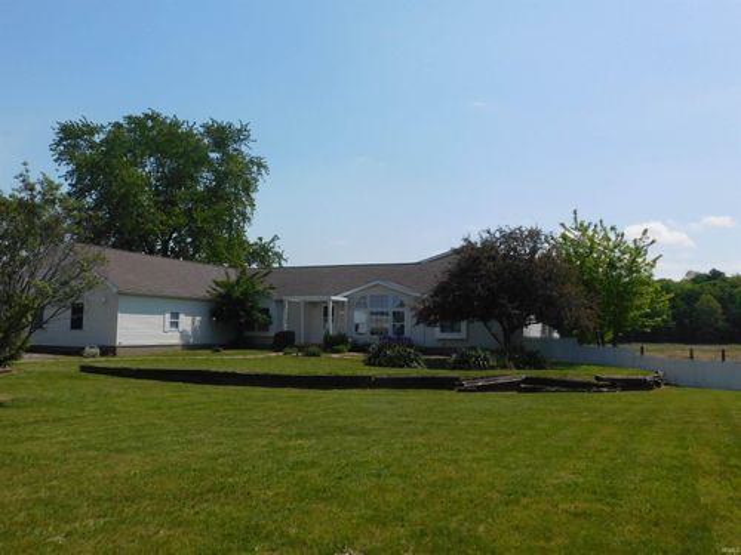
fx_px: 642
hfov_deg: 60.0
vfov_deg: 46.8
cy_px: 278
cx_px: 370
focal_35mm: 30
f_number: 6.4
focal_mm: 5.3
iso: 125
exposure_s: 1/800
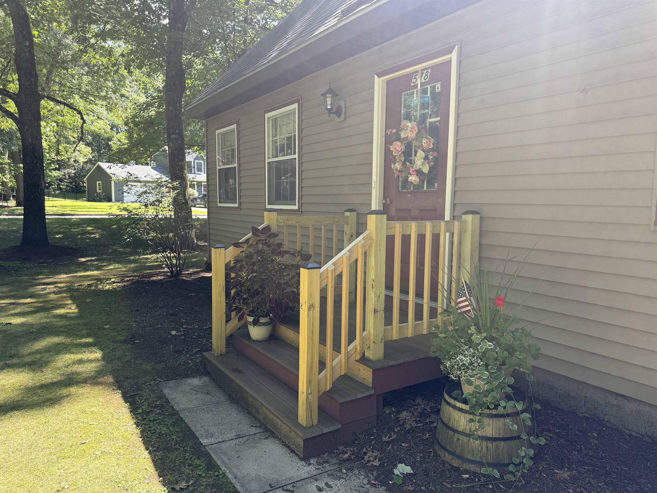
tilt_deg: -6.4
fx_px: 456
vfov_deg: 56.8
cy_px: 246
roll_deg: -0.6
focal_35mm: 24
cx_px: 328
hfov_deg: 71.6
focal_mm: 6.76
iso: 100
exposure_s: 1/453
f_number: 1.78
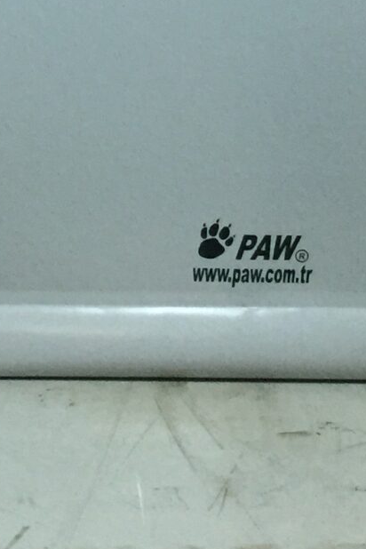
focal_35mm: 125
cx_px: 200
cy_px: -77
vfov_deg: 15.9
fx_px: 1906
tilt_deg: -10.1
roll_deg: -0.6
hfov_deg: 11.0
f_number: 2.2
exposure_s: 1/17
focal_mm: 4.15
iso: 160
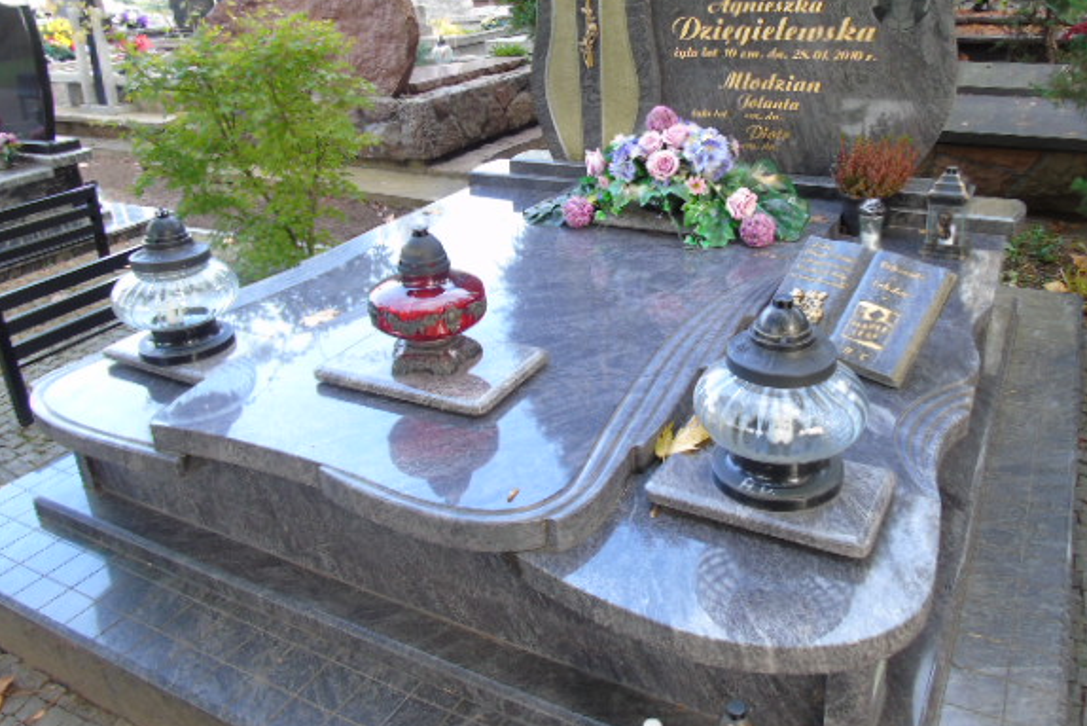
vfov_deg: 44.7
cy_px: 290
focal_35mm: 29
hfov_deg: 63.6
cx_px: 587
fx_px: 876
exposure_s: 1/30
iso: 100
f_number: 3.4
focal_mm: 4.4
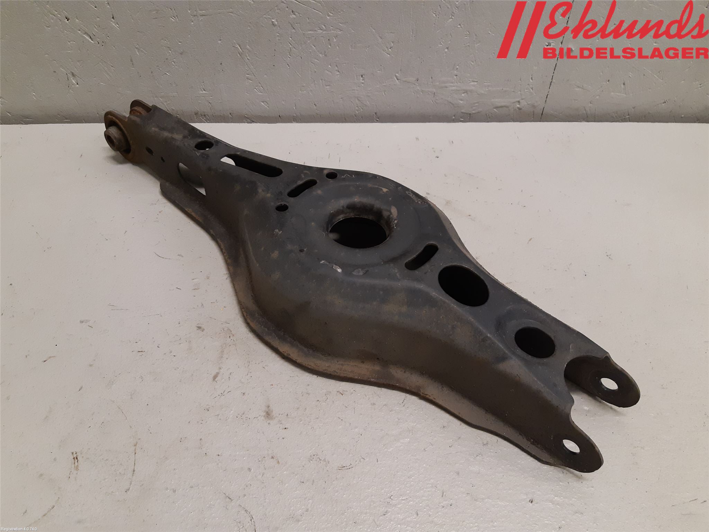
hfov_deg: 67.3
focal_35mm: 26
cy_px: 266
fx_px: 533
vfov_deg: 53.1
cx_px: 354
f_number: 1.7
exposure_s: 1/50
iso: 200
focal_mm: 3.93
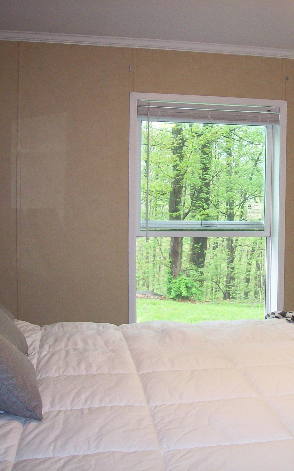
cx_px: 242
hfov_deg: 24.9
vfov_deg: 39.6
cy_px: 236
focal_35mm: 51
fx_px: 654
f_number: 2.7
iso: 140
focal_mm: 6
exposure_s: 1/64
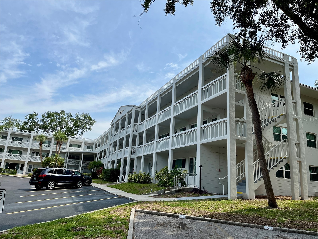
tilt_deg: +14.6
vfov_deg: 53.1
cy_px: 120
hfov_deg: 67.3
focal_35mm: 26
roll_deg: -3.8
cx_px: 159
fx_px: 239
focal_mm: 5.1
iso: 50
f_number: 1.6
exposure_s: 1/3876
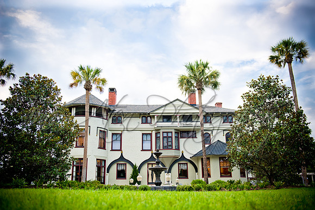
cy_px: 105
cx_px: 158
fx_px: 297
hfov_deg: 55.8
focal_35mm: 34
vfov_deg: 38.8
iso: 200
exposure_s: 1/100
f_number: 3.2
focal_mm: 34
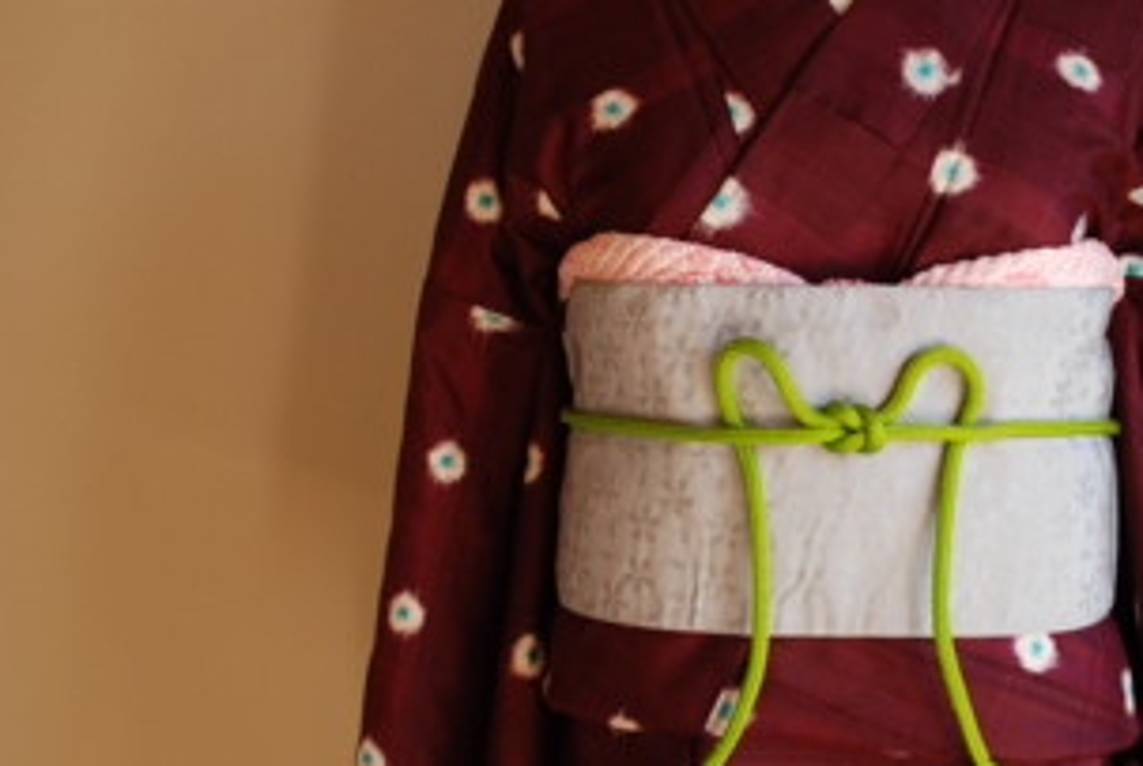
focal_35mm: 58
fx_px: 1844
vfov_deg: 23.4
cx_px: 800
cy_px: 479
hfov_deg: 34.0
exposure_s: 1/60
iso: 400
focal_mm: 26
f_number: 4
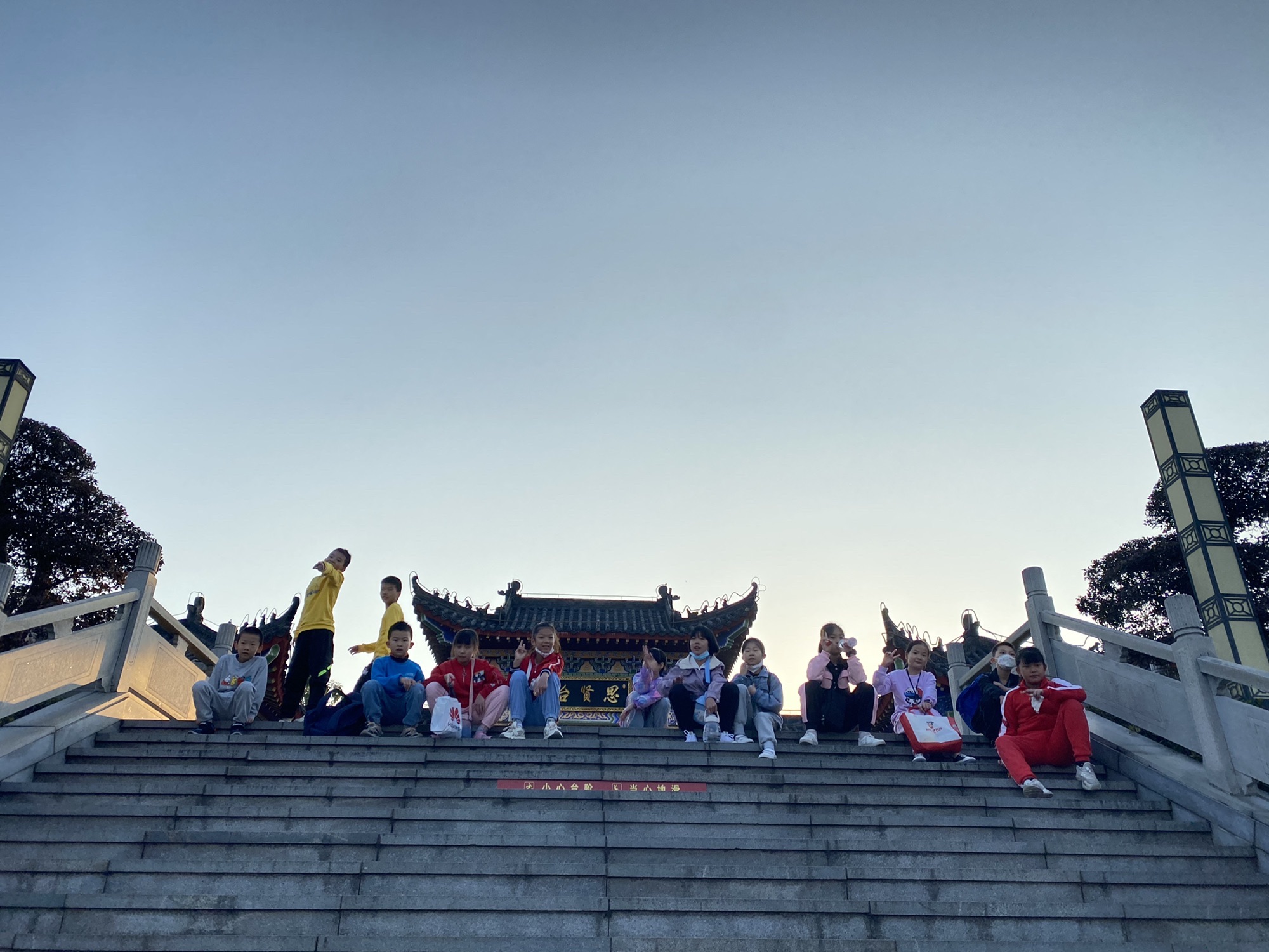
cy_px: 476
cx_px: 634
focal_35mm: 26
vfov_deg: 53.1
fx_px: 953
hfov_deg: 67.3
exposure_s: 1/1754
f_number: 1.8
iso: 32
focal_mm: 4.25
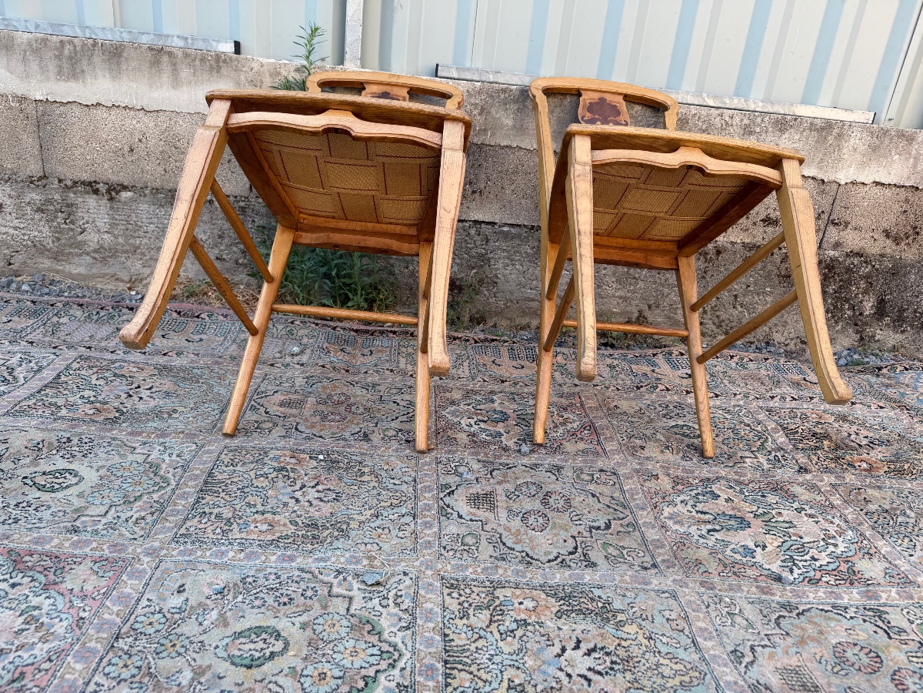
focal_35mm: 24
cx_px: 462
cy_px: 346
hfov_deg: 71.6
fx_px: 640
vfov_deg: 56.8
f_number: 1.78
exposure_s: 1/385
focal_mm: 6.76
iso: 80
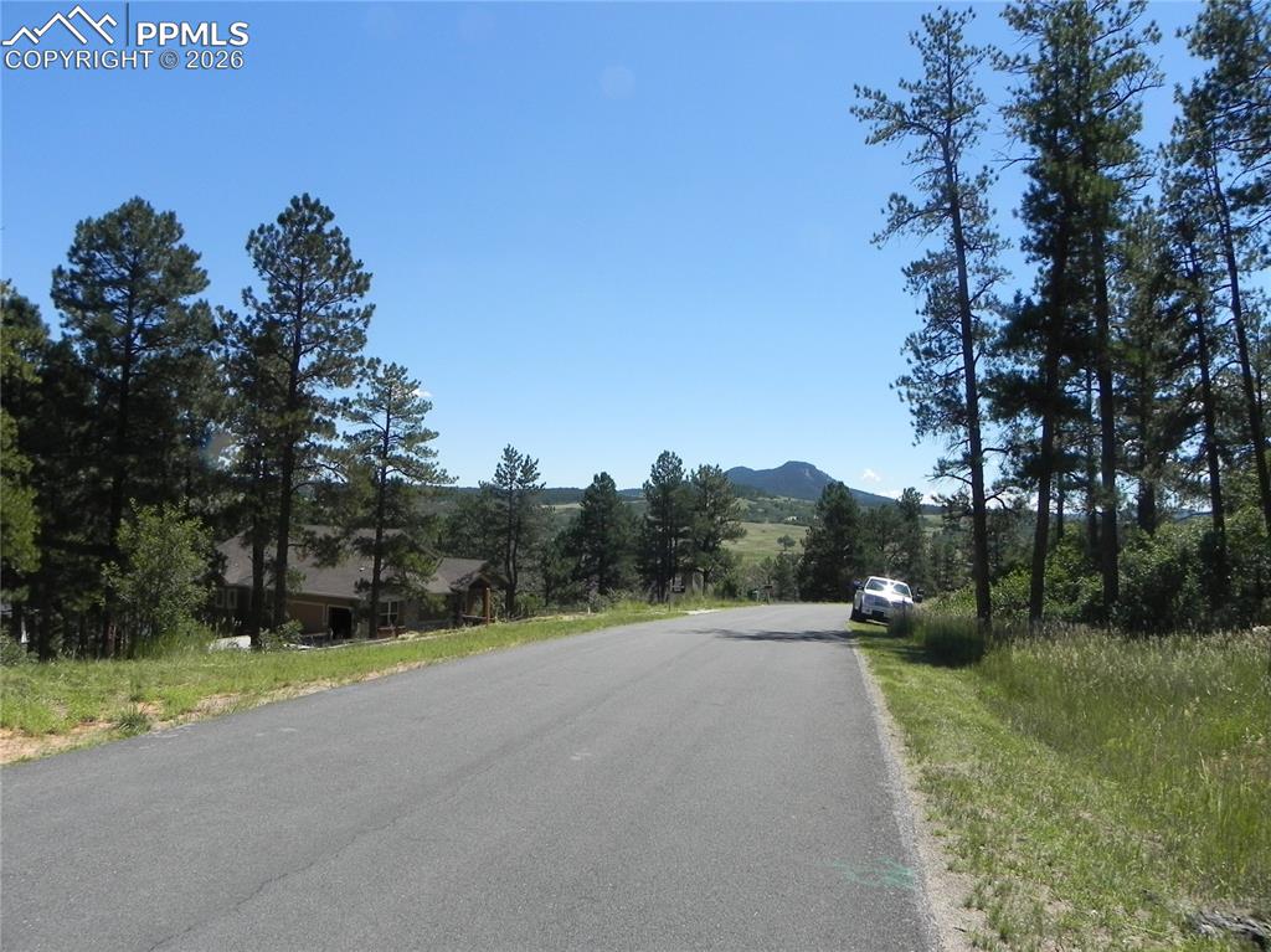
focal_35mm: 26
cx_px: 636
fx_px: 954
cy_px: 476
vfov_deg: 53.0
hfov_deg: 67.3
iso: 160
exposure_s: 1/443
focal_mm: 4.6
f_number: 7.1
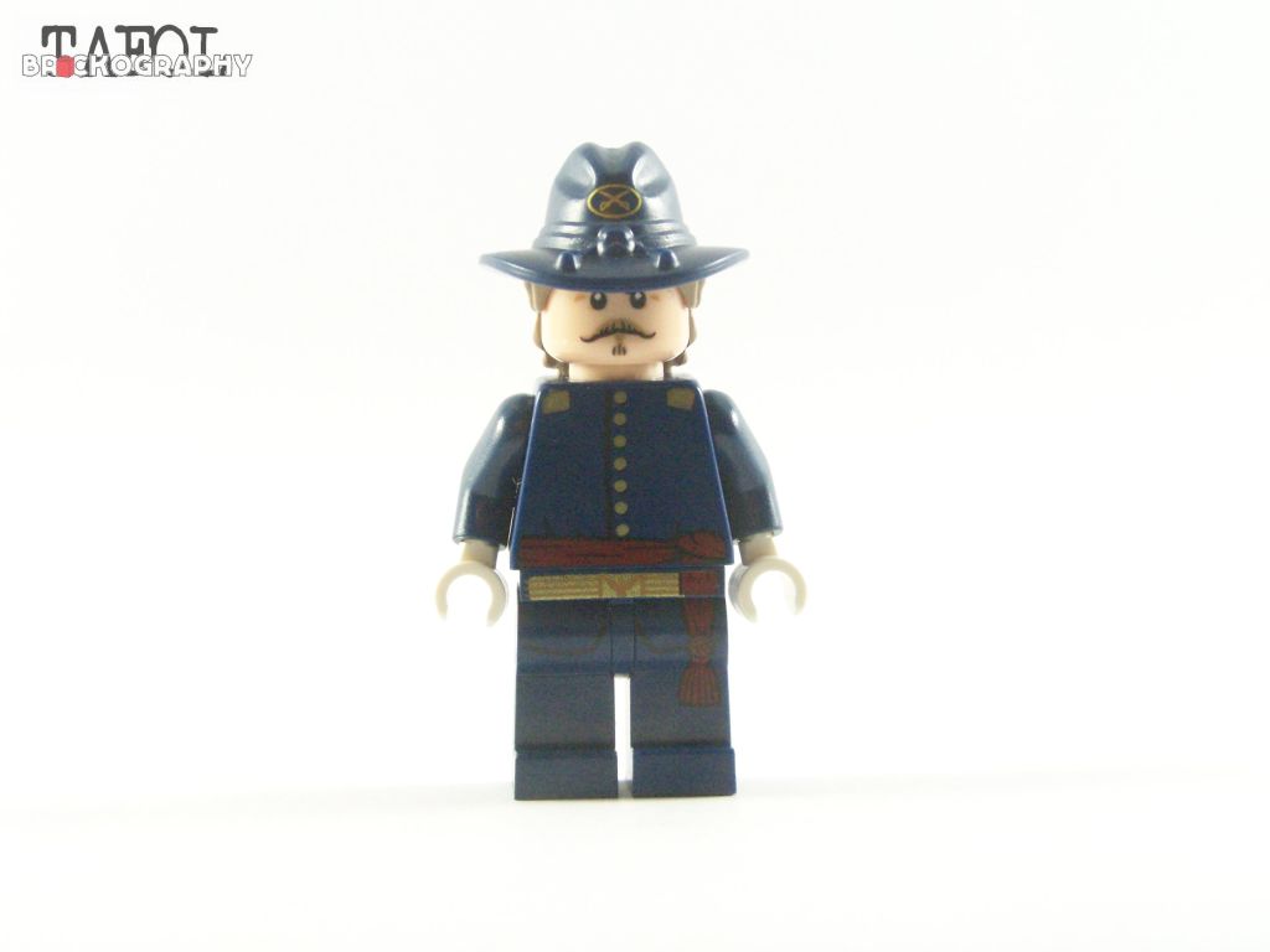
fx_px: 2752
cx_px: 635
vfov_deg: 19.6
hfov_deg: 26.0
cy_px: 476
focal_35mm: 75
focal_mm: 12.4
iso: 400
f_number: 4
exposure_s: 1/60
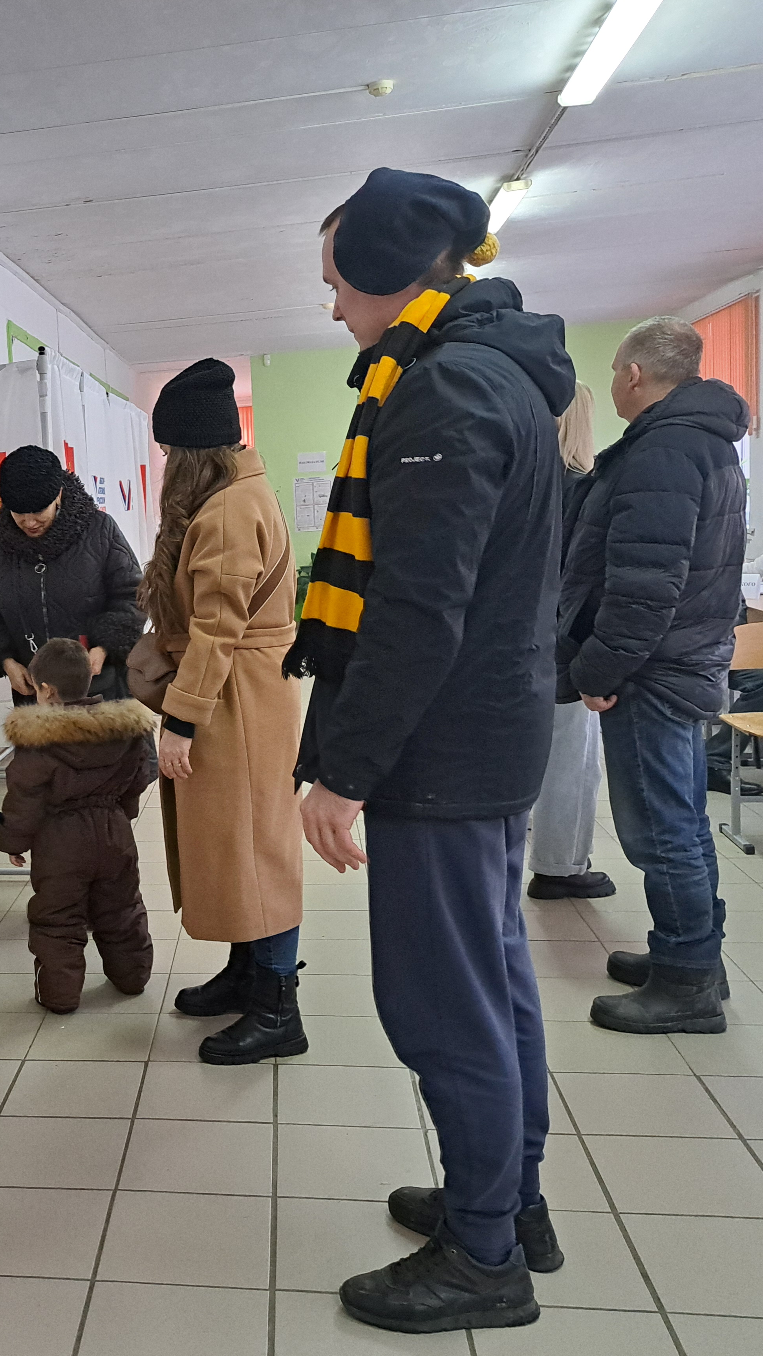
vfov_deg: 56.6
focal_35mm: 35
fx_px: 1259
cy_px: 676
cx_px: 50
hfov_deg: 31.8
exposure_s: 1/50
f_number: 1.8
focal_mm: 5.23
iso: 320
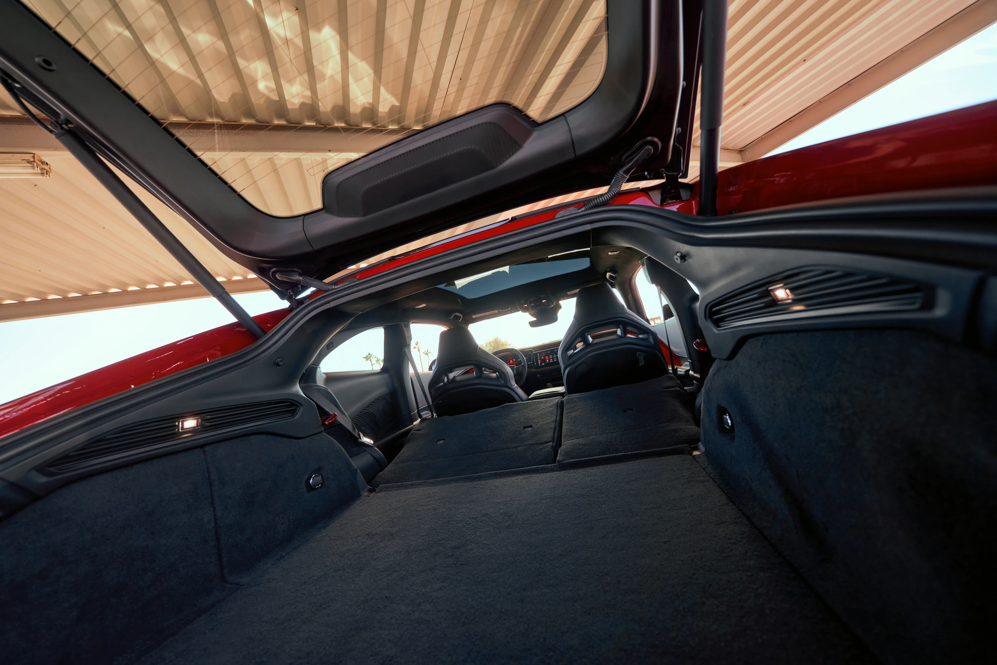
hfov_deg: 112.6
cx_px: 498
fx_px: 332
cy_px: 332
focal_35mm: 12
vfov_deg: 90.0
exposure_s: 1/125
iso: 200
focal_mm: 12
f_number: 4
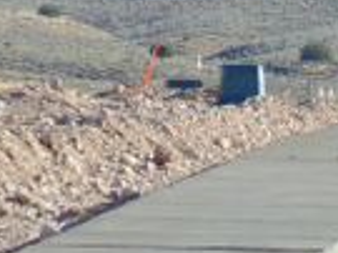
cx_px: 23
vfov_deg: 2.9
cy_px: -316
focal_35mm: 512
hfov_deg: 3.9
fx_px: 4995
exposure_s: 1/400
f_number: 3.9
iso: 80
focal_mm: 19.4
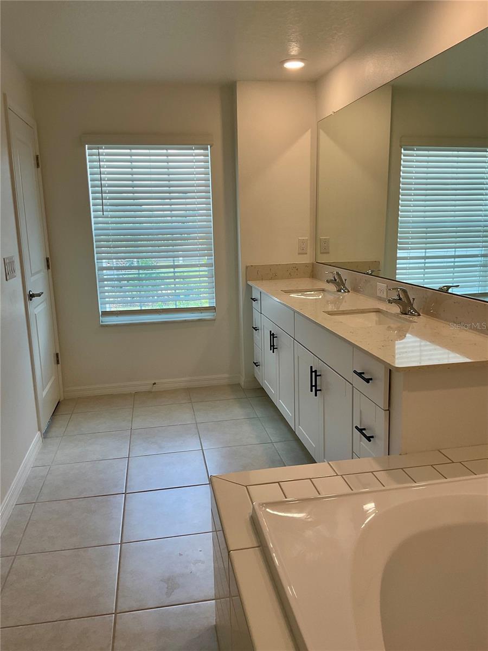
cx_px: 244
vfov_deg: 61.7
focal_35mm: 29
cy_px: 326
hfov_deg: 48.2
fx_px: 545
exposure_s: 1/120
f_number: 1.8
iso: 32
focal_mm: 3
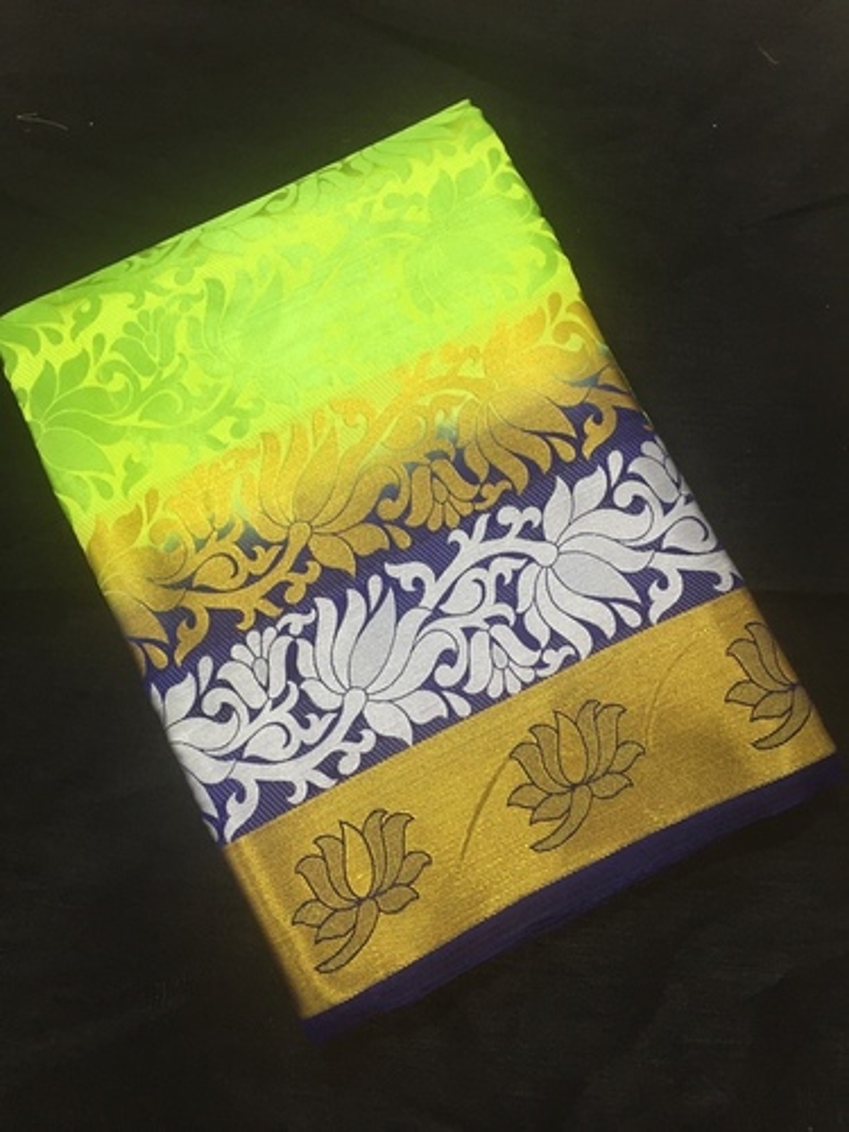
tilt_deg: -81.8
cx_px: 424
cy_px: 566
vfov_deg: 61.7
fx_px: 948
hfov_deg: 48.2
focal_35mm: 29
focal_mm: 4.15
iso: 125
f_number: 2.2
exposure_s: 1/33
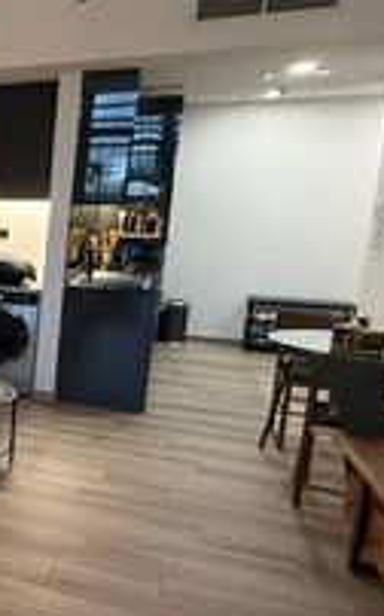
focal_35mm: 44
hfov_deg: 20.9
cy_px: 317
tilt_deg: -9.1
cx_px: -293
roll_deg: +0.2
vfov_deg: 45.3
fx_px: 738
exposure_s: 1/50
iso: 400
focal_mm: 2.22
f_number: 2.2
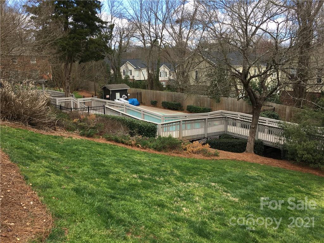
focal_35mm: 29
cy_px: 122
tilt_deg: -10.9
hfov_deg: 61.7
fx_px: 271
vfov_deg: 48.2
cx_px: 162
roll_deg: +0.4
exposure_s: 1/490
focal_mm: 4.15
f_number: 2.2
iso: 25
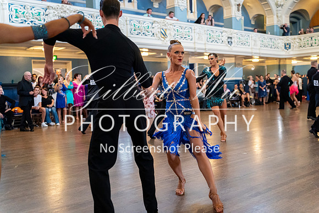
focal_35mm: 37
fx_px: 325
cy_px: 101
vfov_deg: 36.3
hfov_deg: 52.3
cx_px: 167
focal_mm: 35
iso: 6400
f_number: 2.2
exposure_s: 1/500
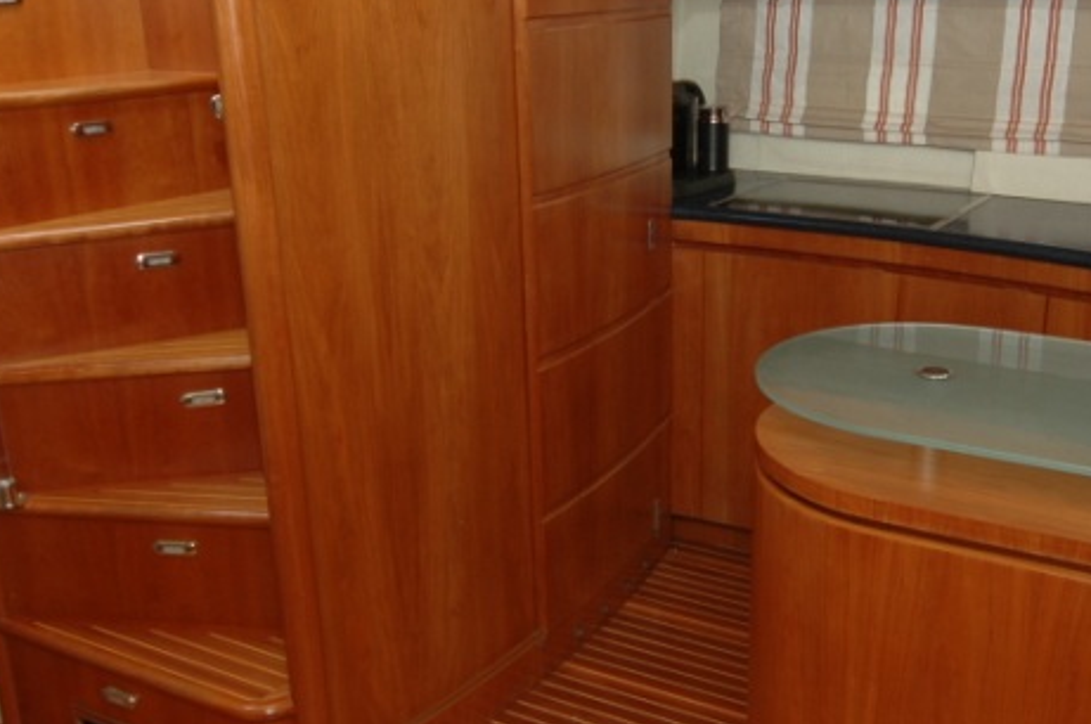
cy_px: 397
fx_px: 1211
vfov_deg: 33.3
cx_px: 646
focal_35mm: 40
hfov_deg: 48.3
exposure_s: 1/60
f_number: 4.5
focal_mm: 12
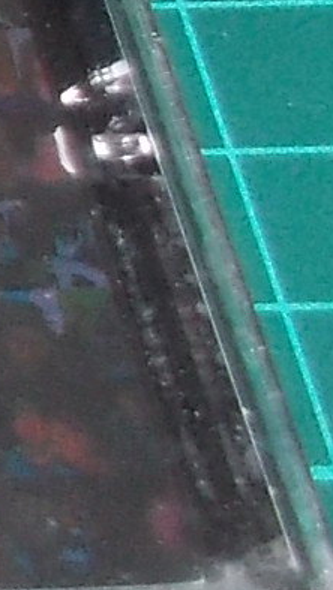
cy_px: 1
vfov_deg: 11.7
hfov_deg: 5.4
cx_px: -1196
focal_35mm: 182
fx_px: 2853
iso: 200
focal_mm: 4.1
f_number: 3.3
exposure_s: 1/30
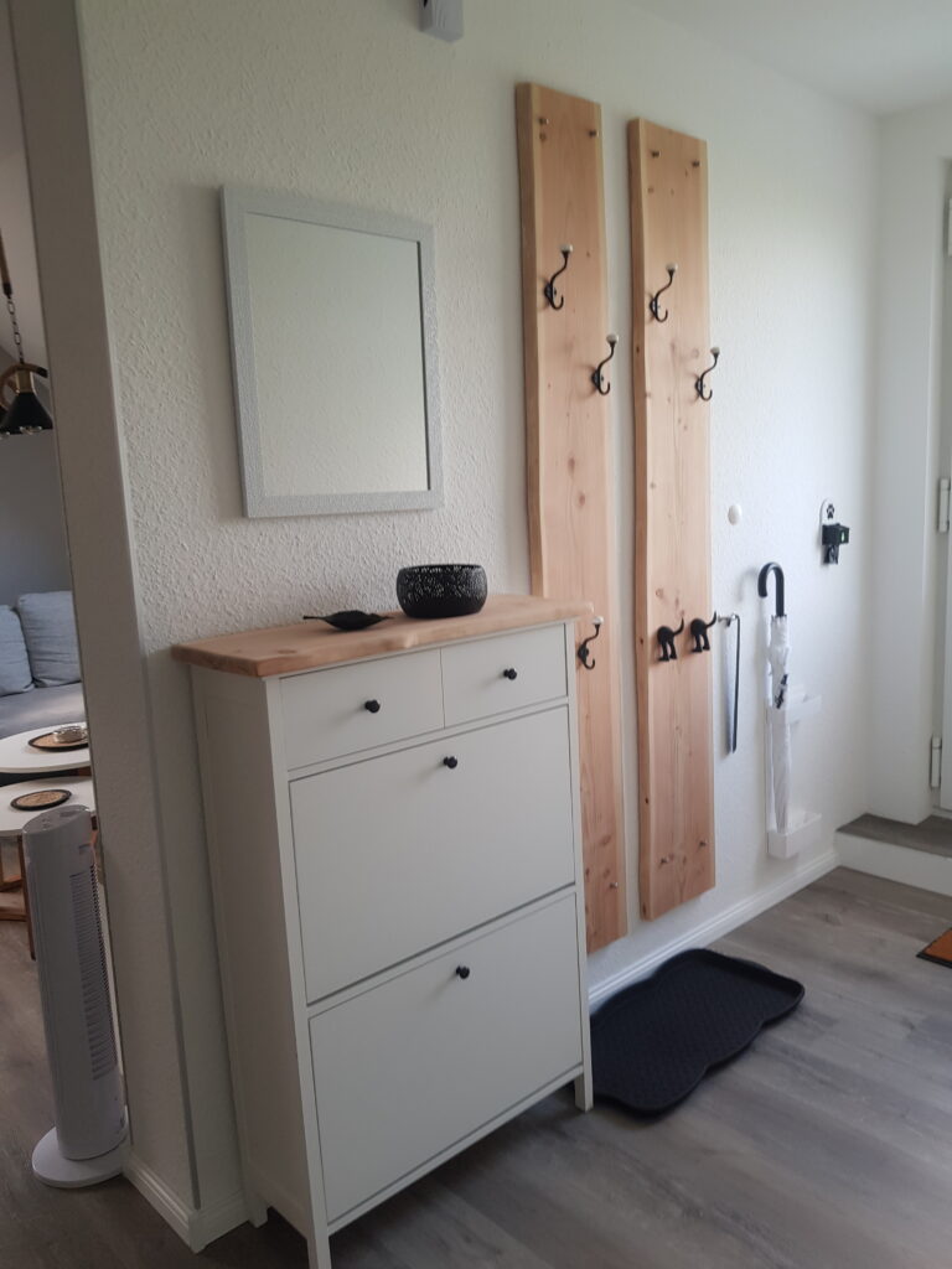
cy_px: 634
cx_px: 476
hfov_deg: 53.1
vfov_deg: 67.3
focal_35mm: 26
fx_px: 953
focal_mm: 4.2
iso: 64
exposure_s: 1/50
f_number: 1.7
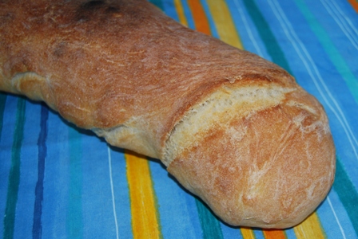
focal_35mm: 34
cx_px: 179
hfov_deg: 55.0
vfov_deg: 38.5
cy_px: 120
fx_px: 344
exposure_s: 1/60
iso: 200
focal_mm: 23
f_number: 3.8
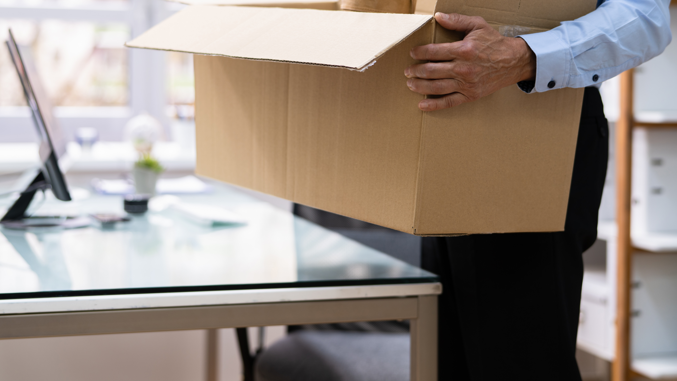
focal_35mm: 66
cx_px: 315
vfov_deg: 18.2
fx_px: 1185
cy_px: 108
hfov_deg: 31.9
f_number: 1.8
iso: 80
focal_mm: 50
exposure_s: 1/60
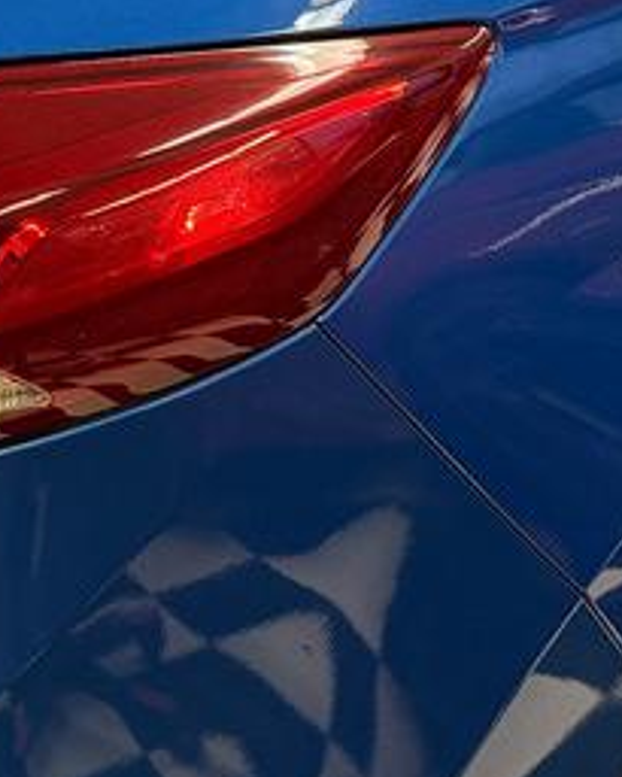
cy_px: 215
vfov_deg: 16.4
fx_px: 2691
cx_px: 149
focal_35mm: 117
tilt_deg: -25.2
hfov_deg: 13.1
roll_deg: +0.0
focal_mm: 6.76
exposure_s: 1/60
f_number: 1.78
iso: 250
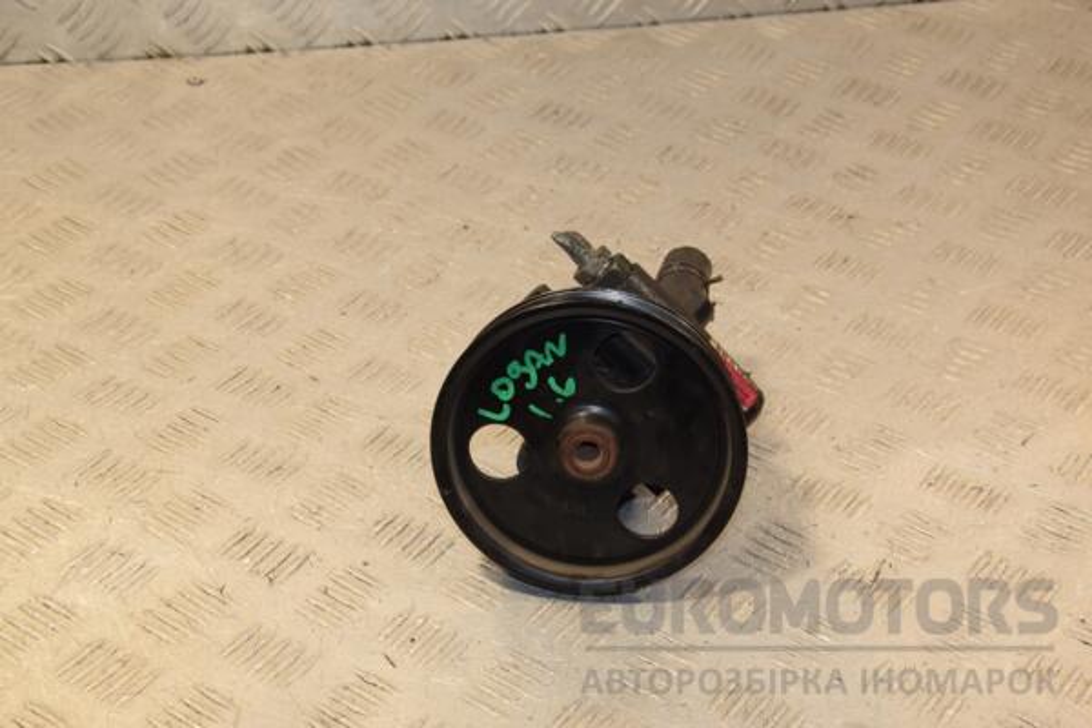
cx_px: 546
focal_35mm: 68
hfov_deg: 29.9
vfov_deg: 20.2
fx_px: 2047
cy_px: 364
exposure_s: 1/200
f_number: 8
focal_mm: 45
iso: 800
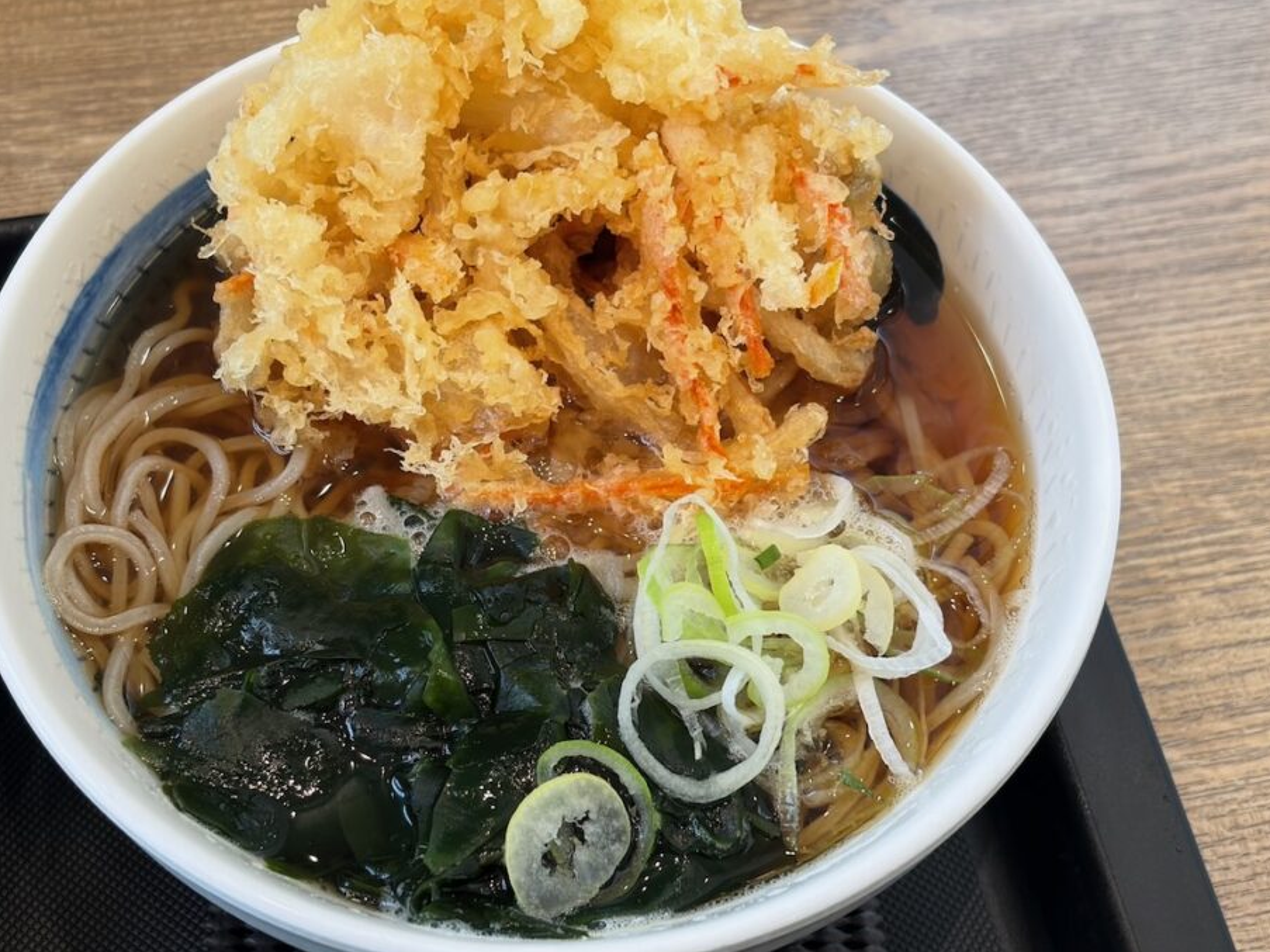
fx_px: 2164
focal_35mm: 59
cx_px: 557
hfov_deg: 32.7
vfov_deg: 24.8
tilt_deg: -56.7
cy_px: 470
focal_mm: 5.96
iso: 32
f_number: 1.6
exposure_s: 1/50
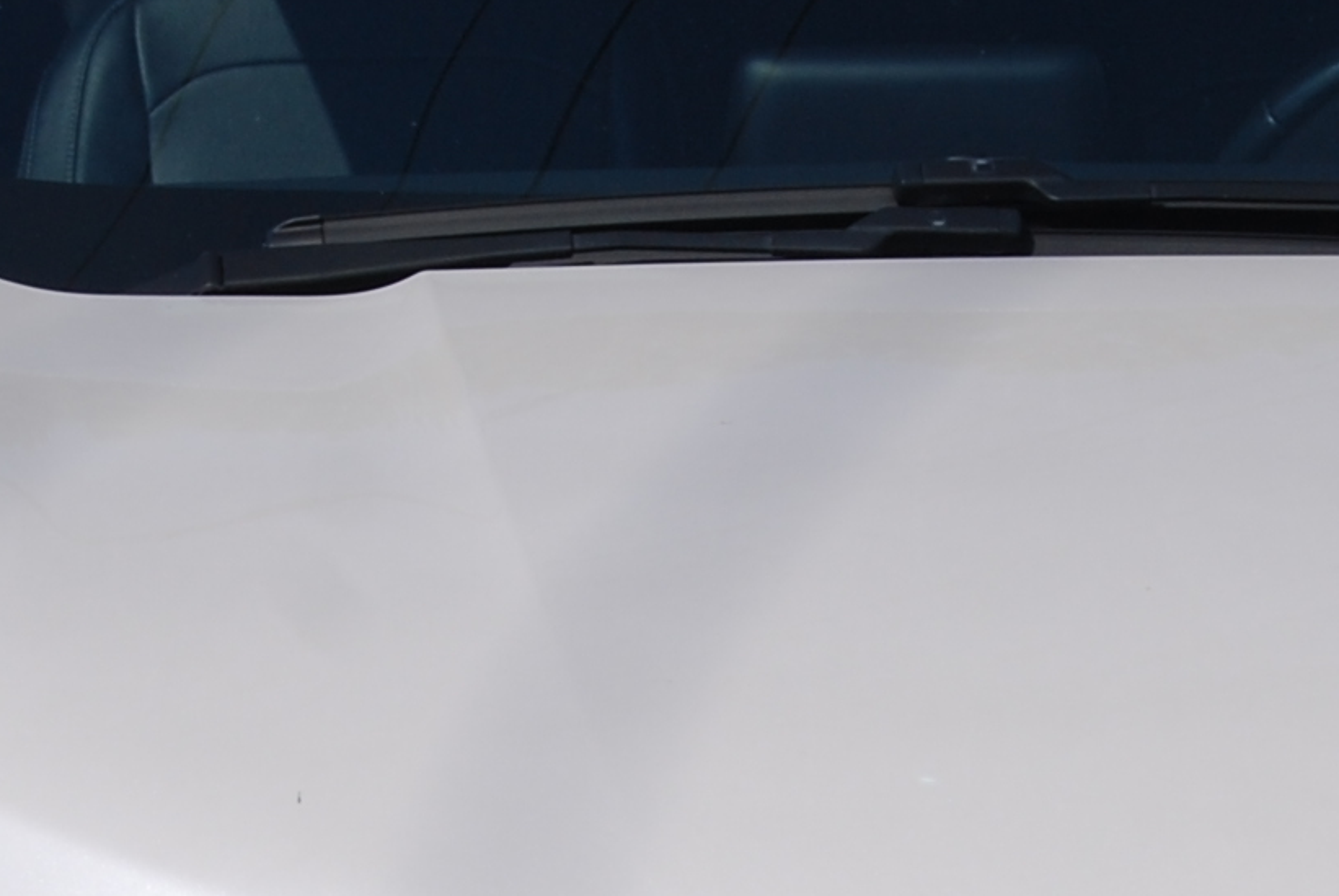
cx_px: 504
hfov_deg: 9.4
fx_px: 8166
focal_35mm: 219
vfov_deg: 6.2
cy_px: 996
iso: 100
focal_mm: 31
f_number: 9
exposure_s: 1/320
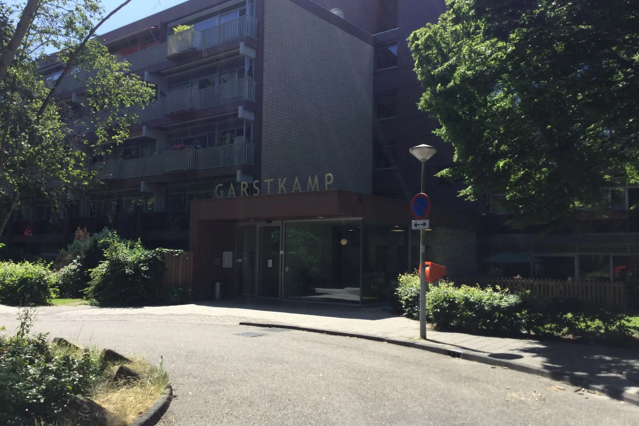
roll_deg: -0.6
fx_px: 586
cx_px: 319
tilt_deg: +5.2
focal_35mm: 33
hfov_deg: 57.2
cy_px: 213
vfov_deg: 40.0
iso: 25
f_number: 2.4
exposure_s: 1/762
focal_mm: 3.3
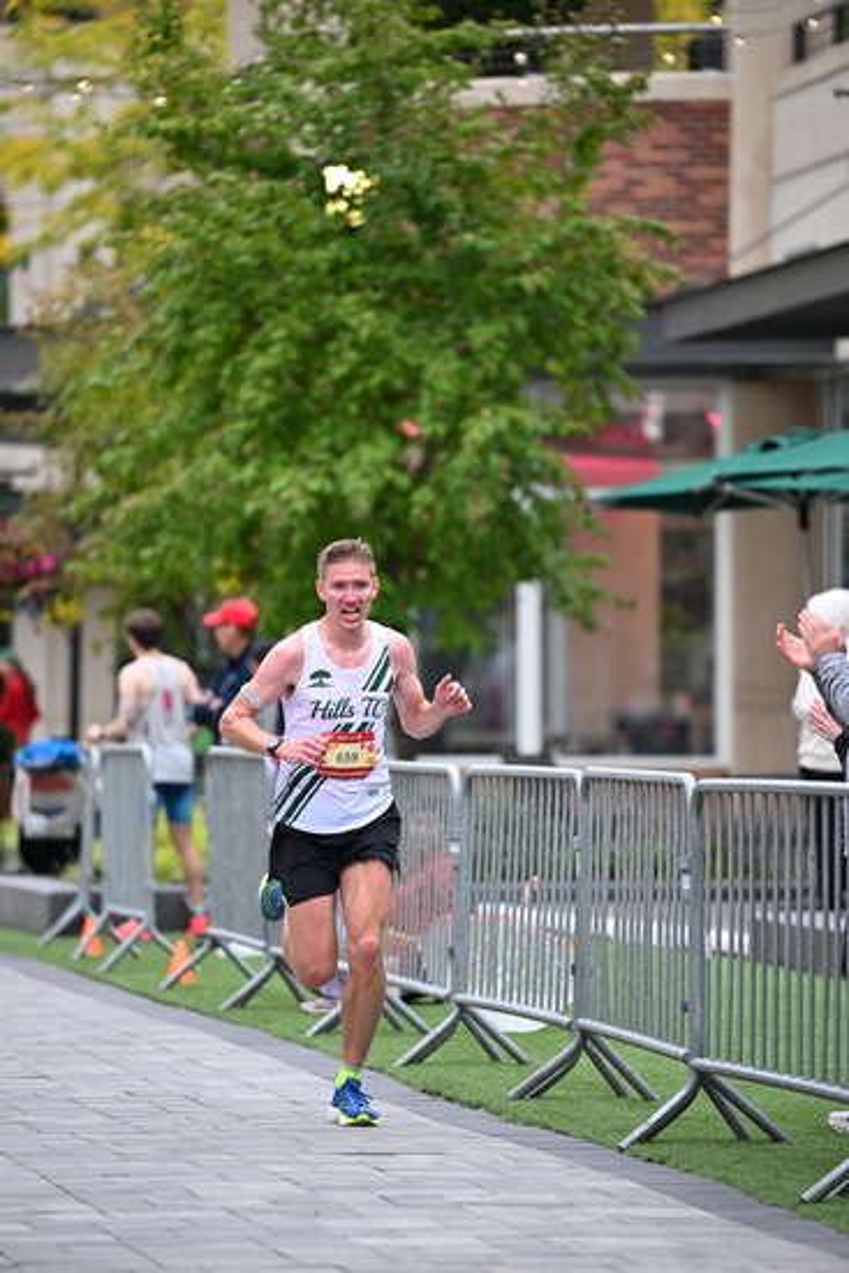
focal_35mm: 200
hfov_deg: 6.9
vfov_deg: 10.3
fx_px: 7070
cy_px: 636
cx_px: 424
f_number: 2.8
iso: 1600
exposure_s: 1/800
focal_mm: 200
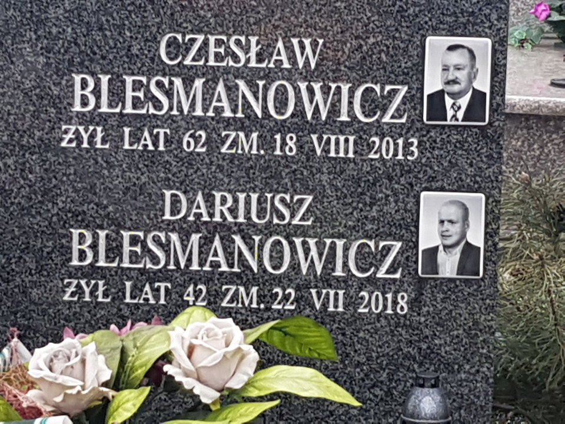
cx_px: 282
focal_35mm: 26
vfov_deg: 53.1
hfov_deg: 67.3
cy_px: 212
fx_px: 424
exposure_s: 1/546
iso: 40
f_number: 1.7
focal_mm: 4.2
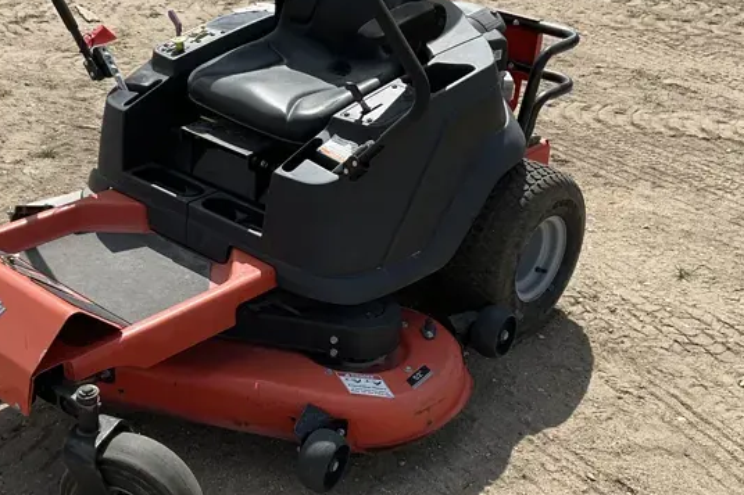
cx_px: 296
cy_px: 236
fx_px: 1116
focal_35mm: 54
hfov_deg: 36.7
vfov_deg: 25.0
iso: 25
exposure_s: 1/1848
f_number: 1.8
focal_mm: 3
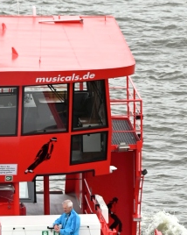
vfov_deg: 2.6
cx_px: -6
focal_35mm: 755
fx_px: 5229
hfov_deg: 2.0
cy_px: 290
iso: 400
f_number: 5.3
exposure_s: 1/1000
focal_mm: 210
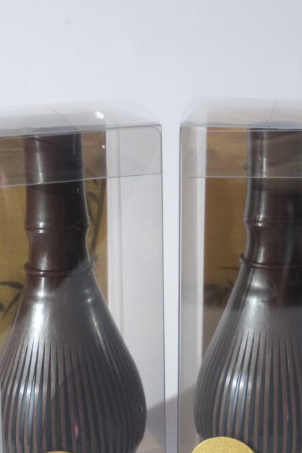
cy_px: 325
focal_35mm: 106
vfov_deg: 19.2
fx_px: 1334
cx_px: 157
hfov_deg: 12.9
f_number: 5.6
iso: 6400
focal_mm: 45
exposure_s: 1/20
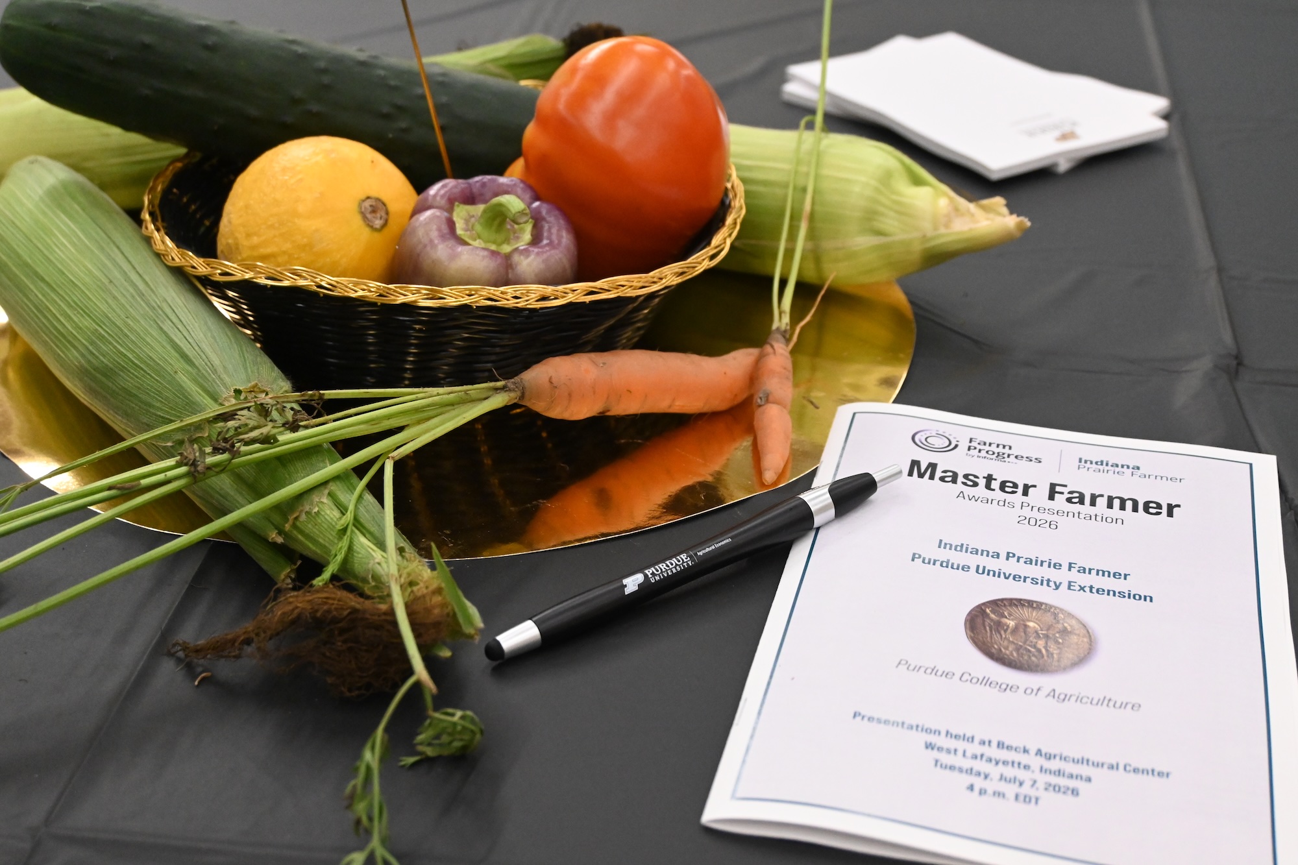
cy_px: 432
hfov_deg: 38.9
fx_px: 1839
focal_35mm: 51
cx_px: 649
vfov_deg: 26.5
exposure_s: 1/80
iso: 3200
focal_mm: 34
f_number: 5
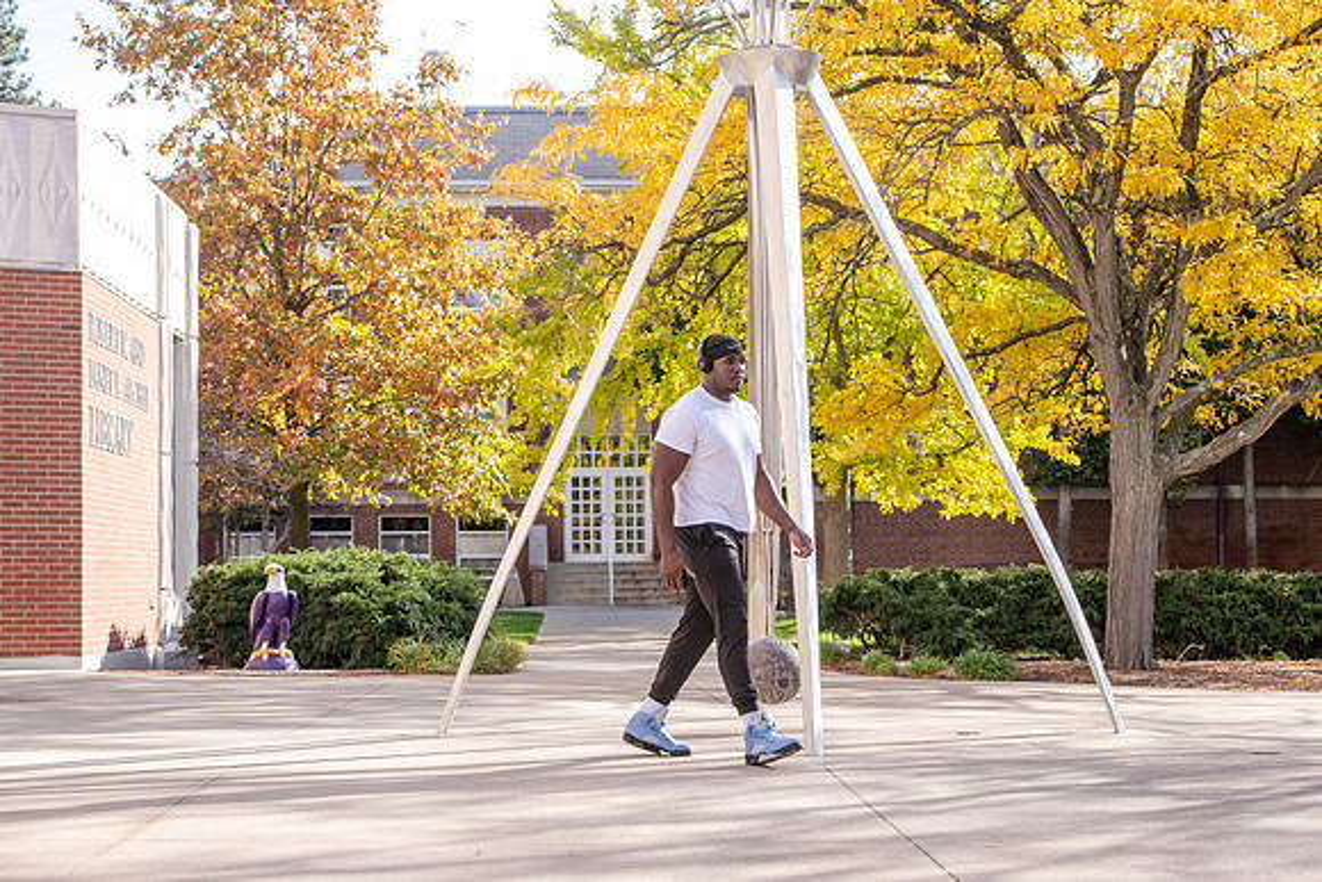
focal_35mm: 70
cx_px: 661
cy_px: 441
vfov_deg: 19.5
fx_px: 2571
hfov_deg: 28.8
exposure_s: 1/200
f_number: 7.1
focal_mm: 70
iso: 250
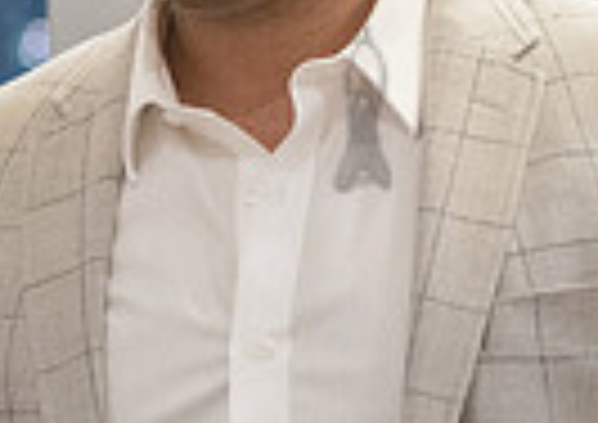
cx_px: -41
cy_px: 224
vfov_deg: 3.5
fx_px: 6905
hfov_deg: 4.9
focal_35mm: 408
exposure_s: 1/160
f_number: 3.5
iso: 6400
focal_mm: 80
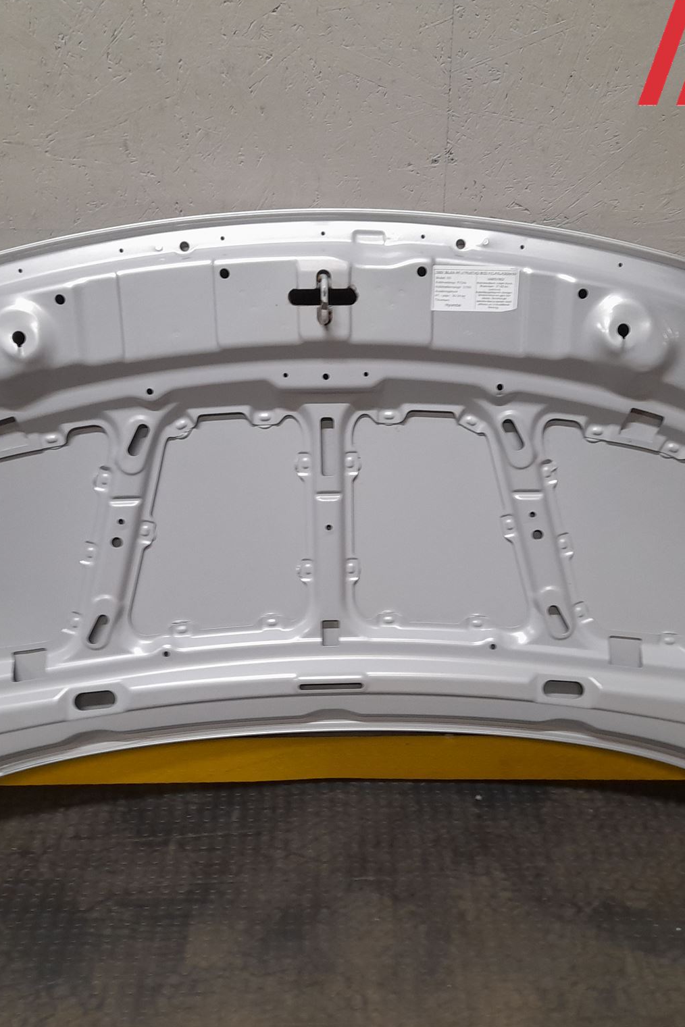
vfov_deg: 54.4
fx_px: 999
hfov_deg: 37.8
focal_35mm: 35
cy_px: 510
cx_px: 361
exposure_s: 1/50
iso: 160
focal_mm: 4.6
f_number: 2
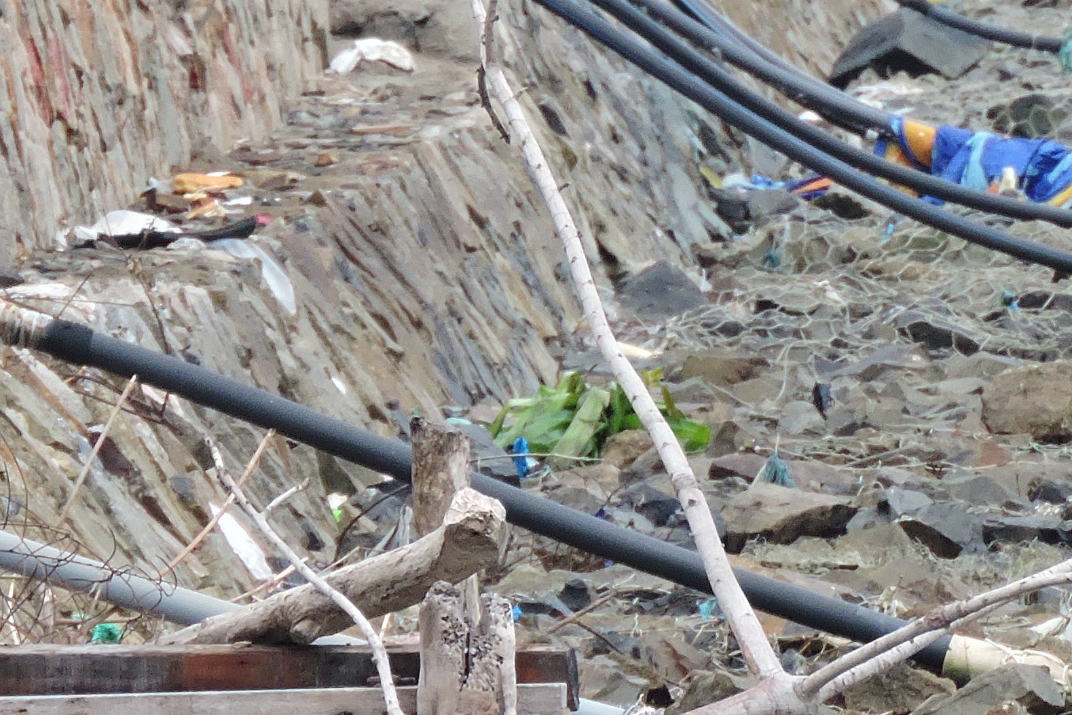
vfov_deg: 1.0
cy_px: -318
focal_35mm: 1366
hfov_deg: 1.5
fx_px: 40677
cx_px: 1119
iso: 110
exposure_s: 1/250
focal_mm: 80.6
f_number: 5.6
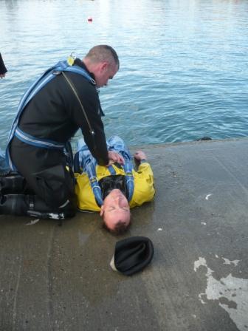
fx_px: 334
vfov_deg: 52.6
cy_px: 166
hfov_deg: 40.7
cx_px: 124
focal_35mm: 35
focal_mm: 5.8
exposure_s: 1/250
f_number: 2.8
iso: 100
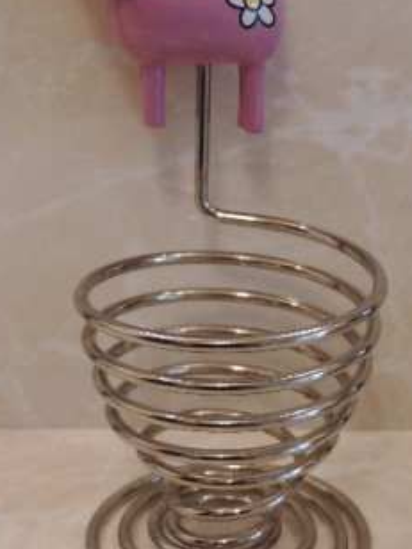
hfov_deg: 18.4
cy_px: 266
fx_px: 1270
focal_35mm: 80
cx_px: 223
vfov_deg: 24.4
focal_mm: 9.8
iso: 400
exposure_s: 1/30
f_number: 3.7
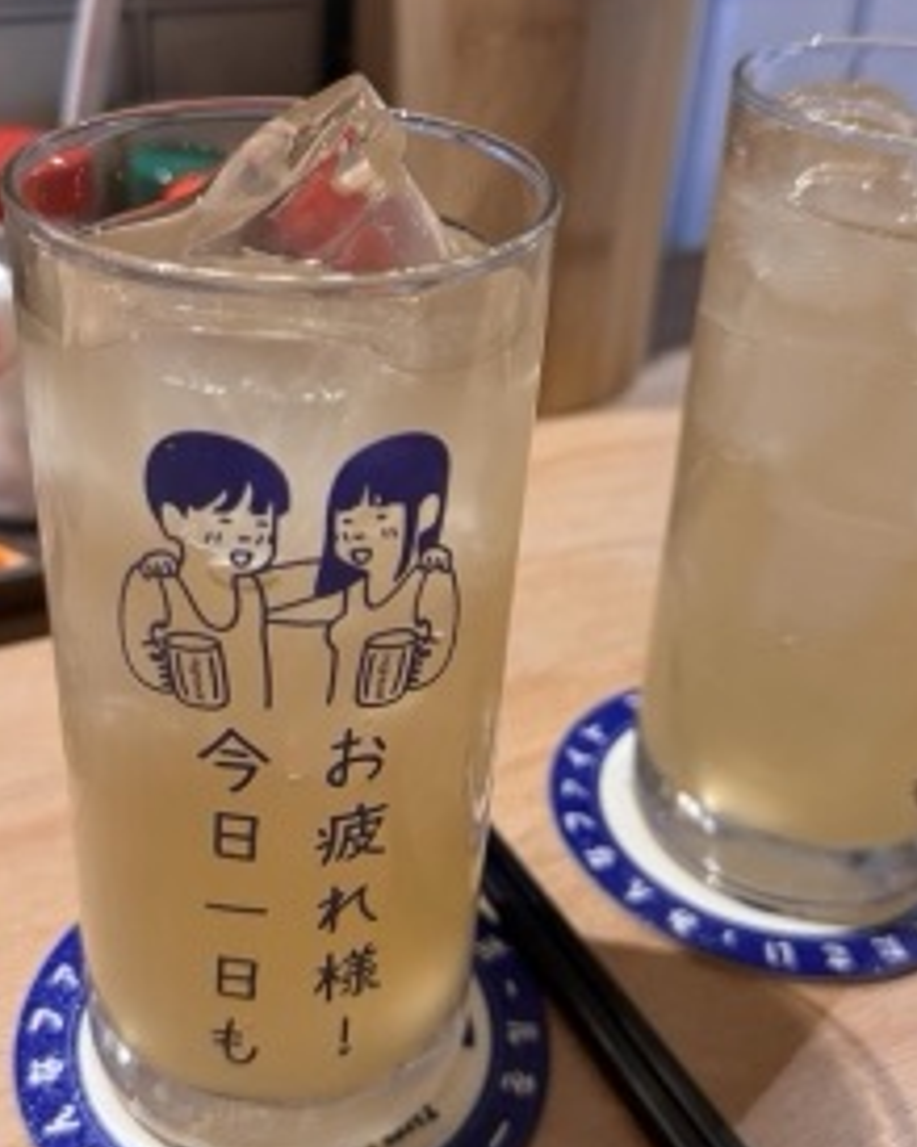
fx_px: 1392
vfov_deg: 44.8
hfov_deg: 36.4
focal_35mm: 41
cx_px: 406
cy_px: 561
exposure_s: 1/60
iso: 400
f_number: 1.78
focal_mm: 6.86
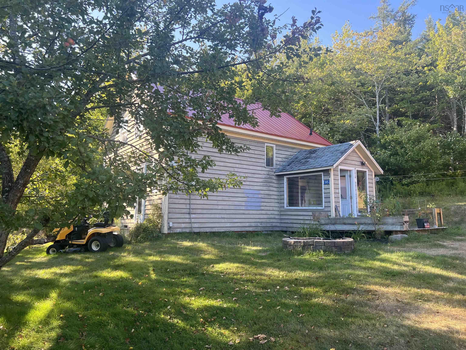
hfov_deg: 67.3
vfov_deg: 53.1
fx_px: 350
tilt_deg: +7.4
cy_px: 175
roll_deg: +0.6
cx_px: 233
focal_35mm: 26
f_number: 1.5
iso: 50
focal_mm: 5.7
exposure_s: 1/361
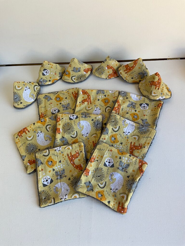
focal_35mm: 29
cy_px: 123
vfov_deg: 61.7
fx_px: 207
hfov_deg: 48.2
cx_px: 92
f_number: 1.8
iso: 20
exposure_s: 1/100
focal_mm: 3
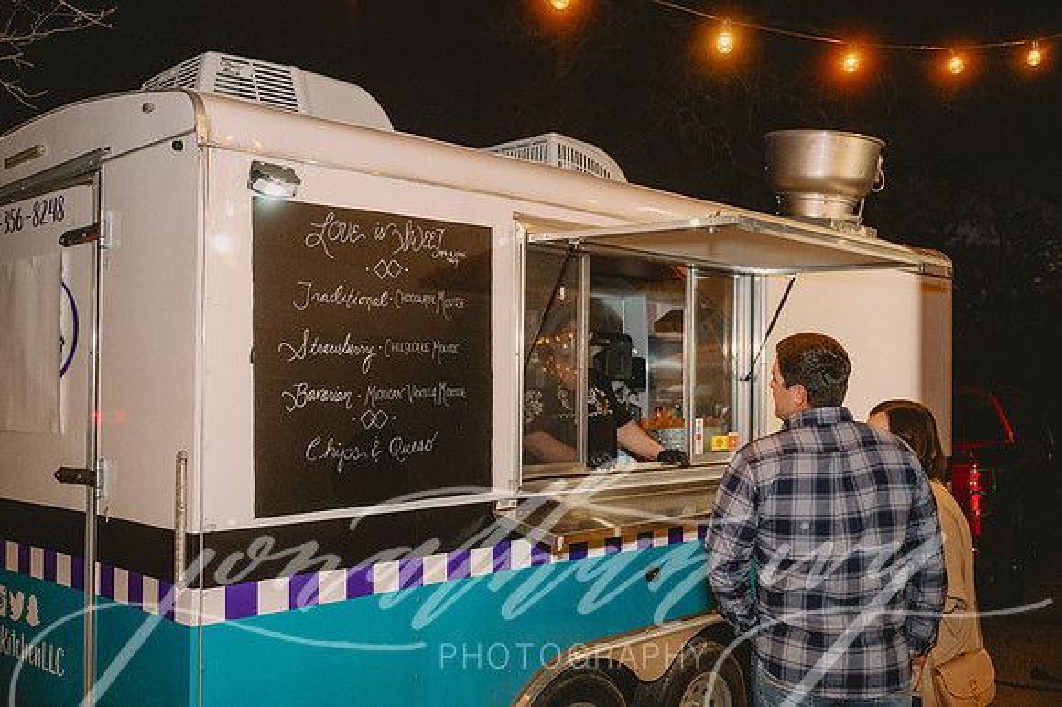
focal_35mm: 34
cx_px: 531
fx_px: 1017
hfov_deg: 55.1
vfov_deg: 38.3
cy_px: 354
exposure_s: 1/200
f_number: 2.8
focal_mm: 34.5
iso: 2000
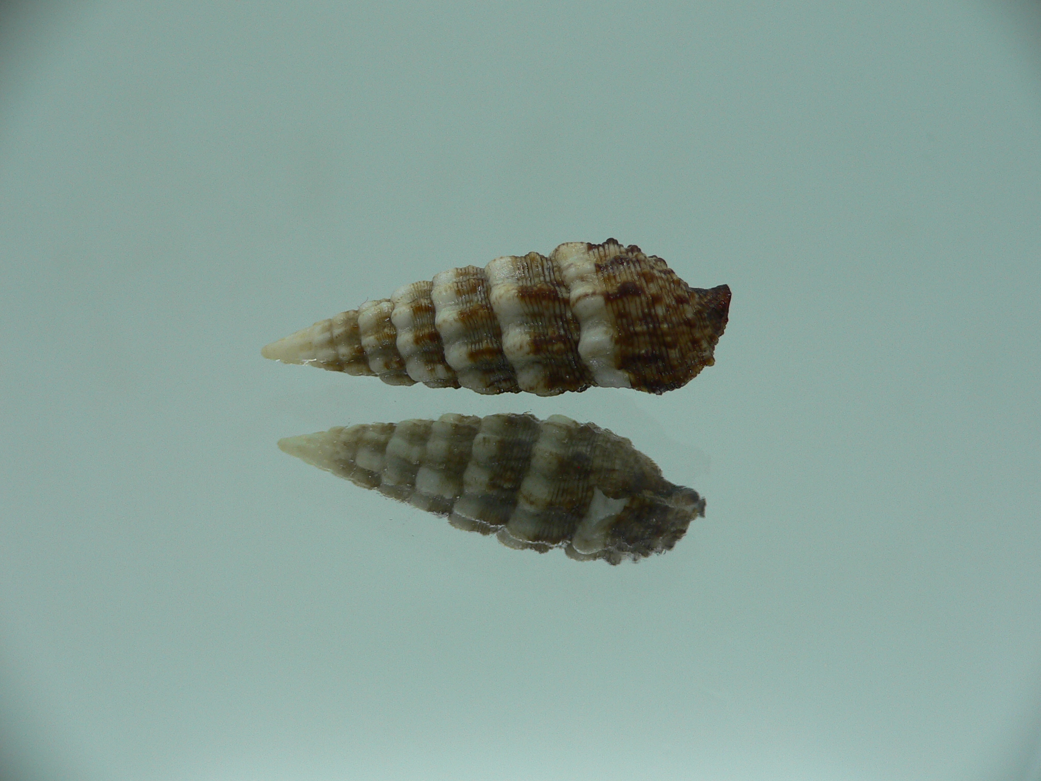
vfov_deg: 40.7
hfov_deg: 52.6
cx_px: 520
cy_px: 390
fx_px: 1053
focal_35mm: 35
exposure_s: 1/60
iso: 80
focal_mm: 4.6
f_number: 2.8
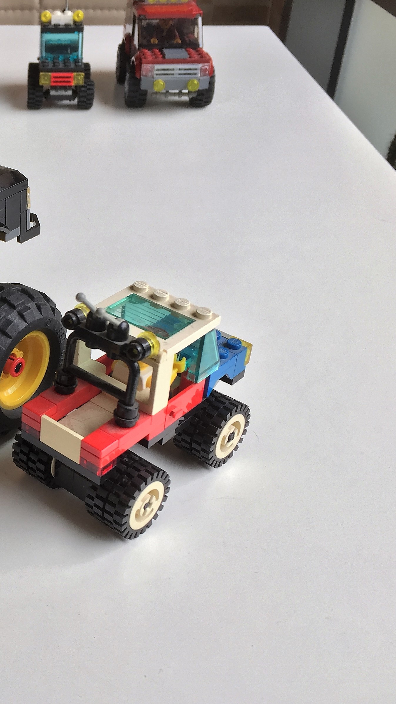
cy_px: 357
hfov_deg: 25.9
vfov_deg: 47.4
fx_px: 803
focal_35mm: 43
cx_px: -23
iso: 40
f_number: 2.2
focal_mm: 4.15
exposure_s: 1/100
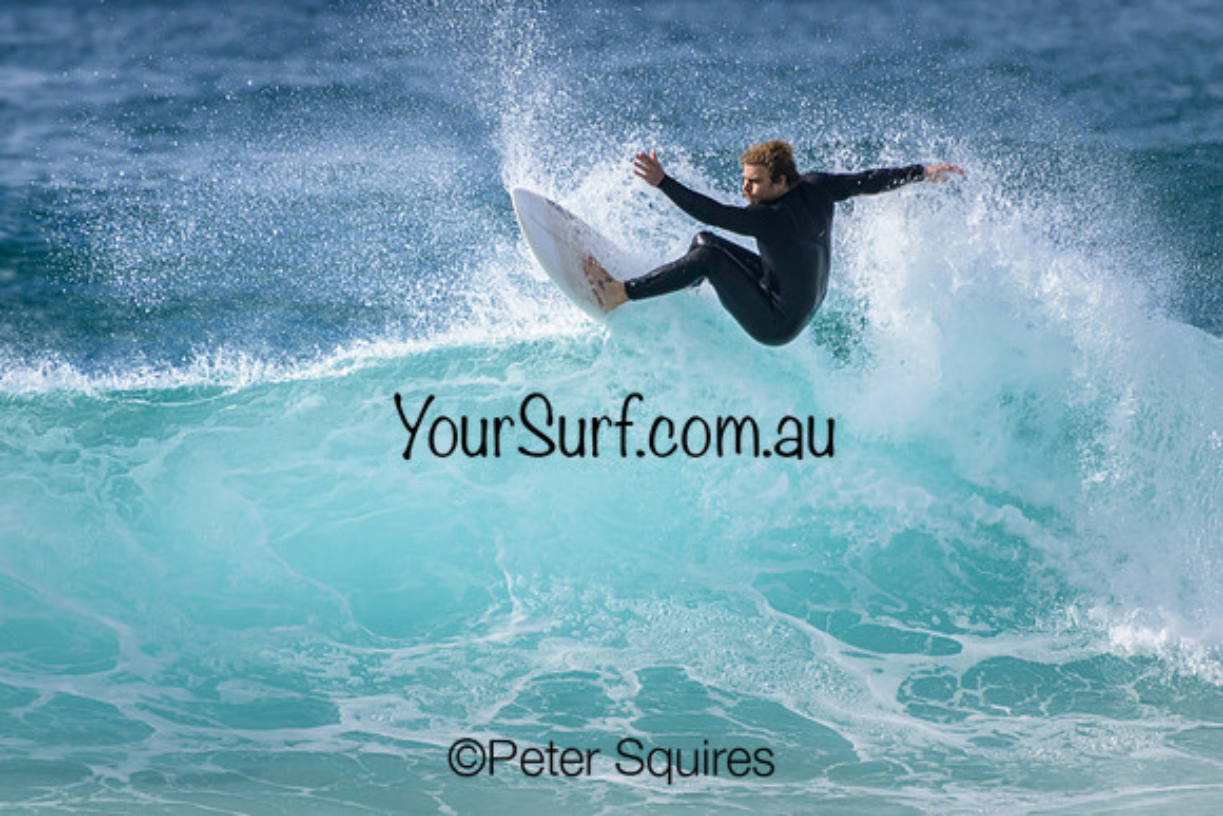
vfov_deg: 1.4
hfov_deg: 2.1
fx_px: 33979
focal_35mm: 1000
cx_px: 612
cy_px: 408
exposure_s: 1/2000
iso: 1000
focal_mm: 1000
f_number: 11
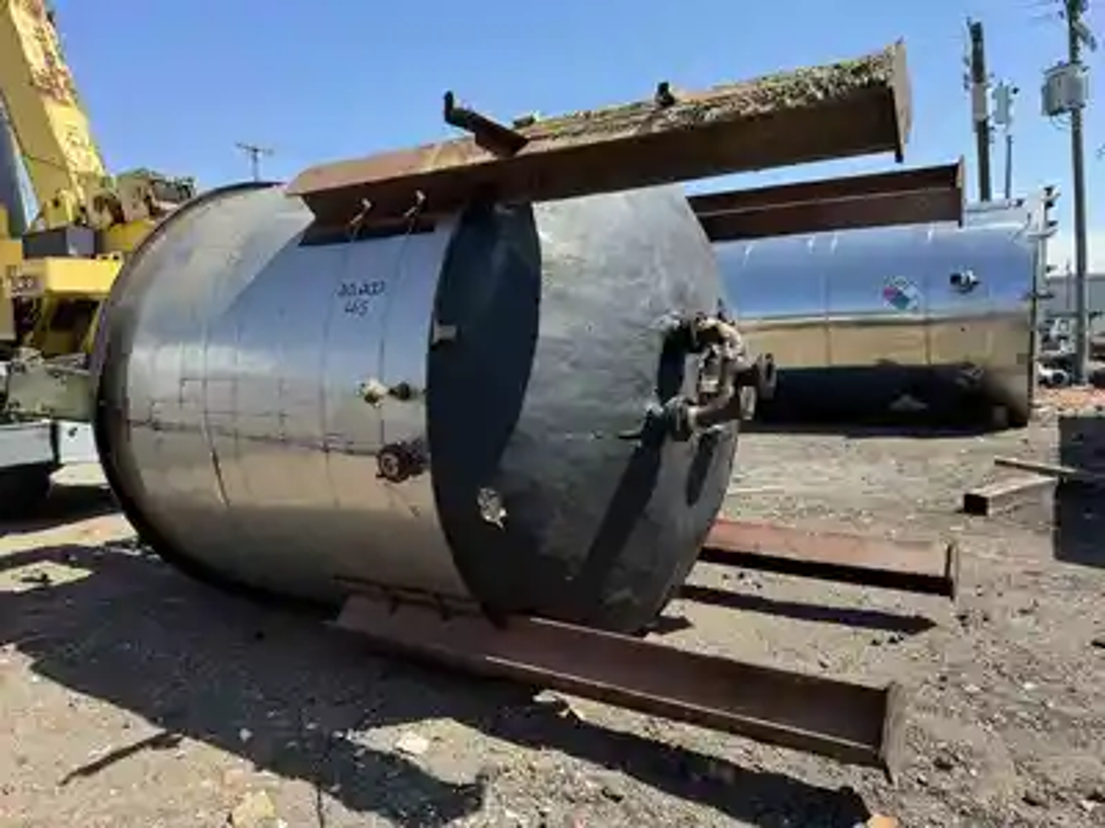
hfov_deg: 71.6
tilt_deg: -5.3
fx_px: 766
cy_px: 414
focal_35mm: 24
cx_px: 552
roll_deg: +2.0
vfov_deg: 56.8
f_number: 1.78
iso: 80
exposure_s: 1/1869
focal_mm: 6.76
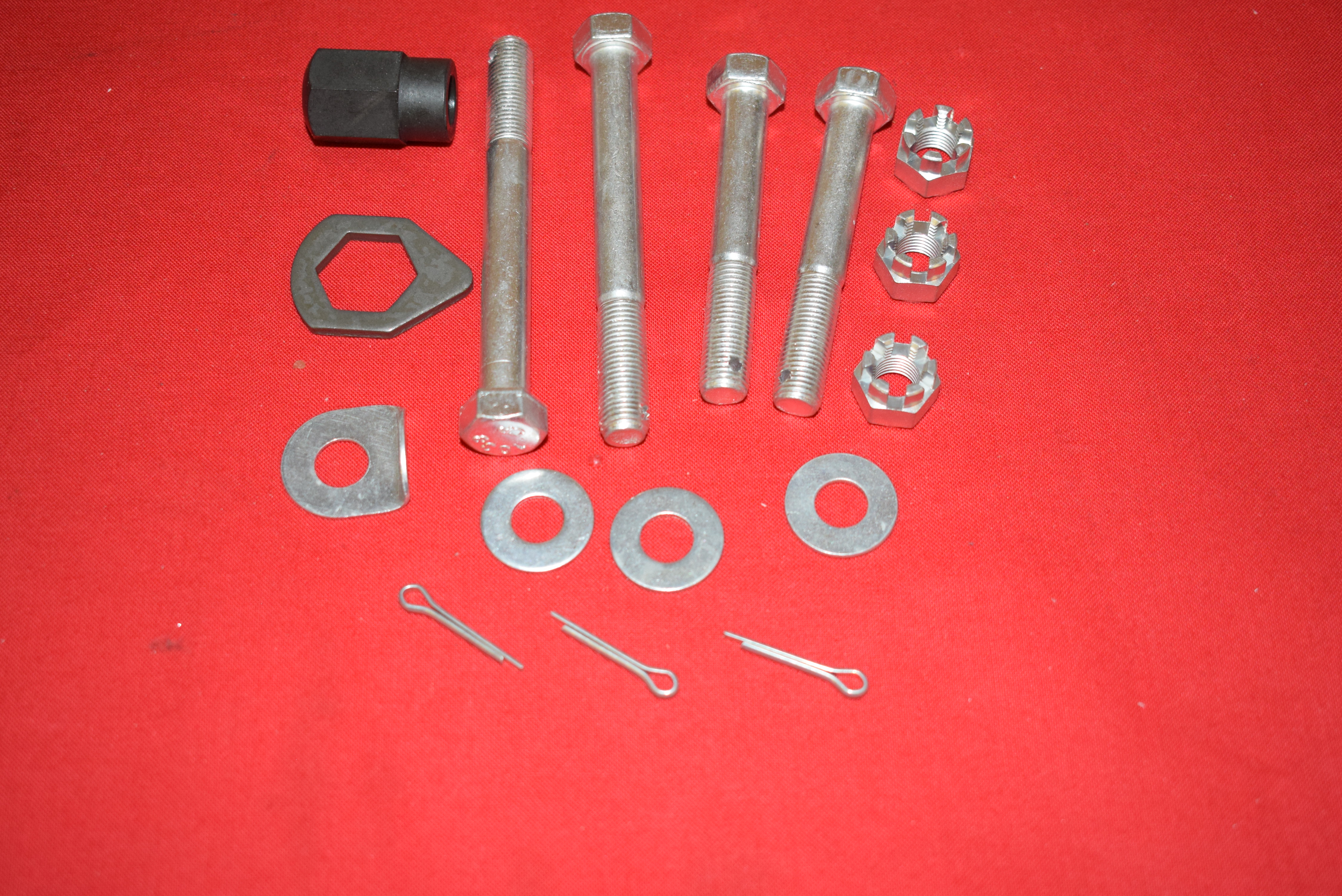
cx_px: 671
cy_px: 448
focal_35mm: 48
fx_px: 1790
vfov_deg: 28.1
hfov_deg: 41.1
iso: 1250
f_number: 5
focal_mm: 32
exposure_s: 1/200
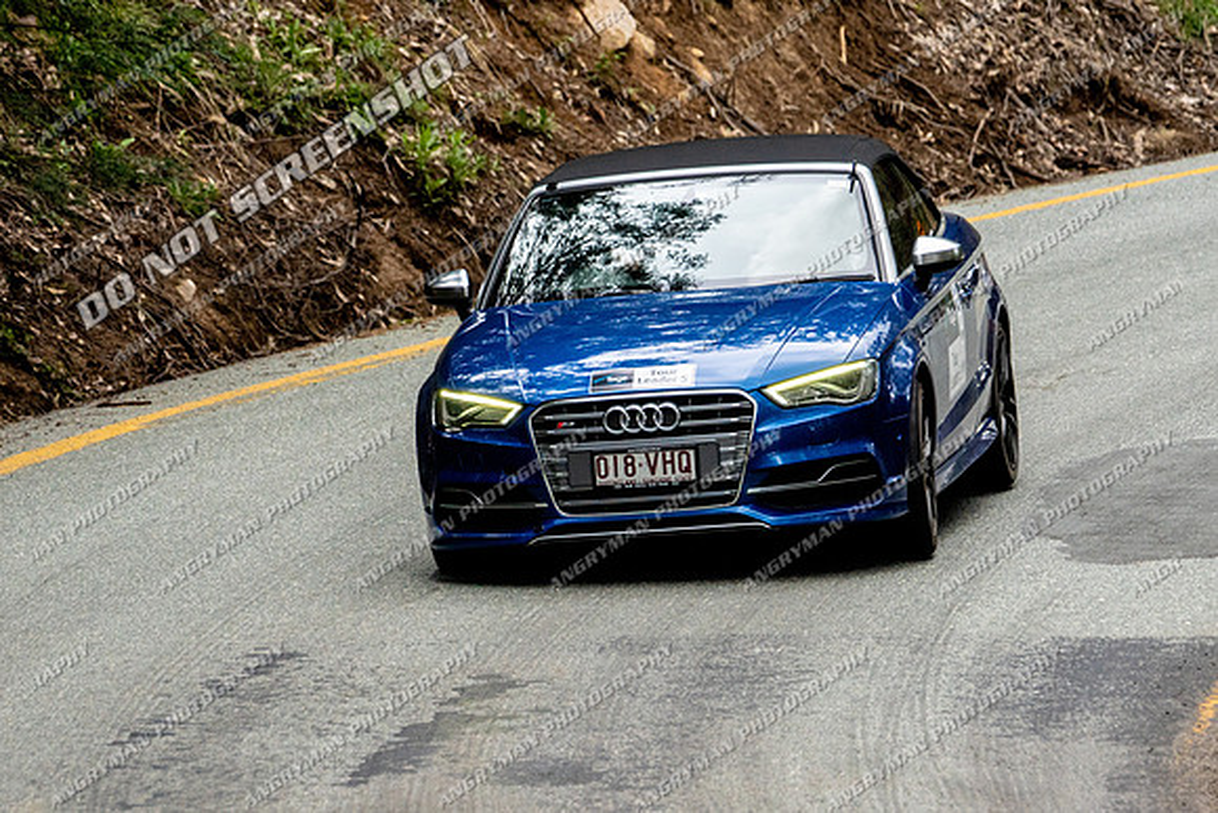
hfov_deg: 4.4
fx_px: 15888
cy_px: 406
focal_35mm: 469
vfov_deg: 2.9
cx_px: 609
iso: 640
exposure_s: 1/640
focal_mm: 280
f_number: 5.6
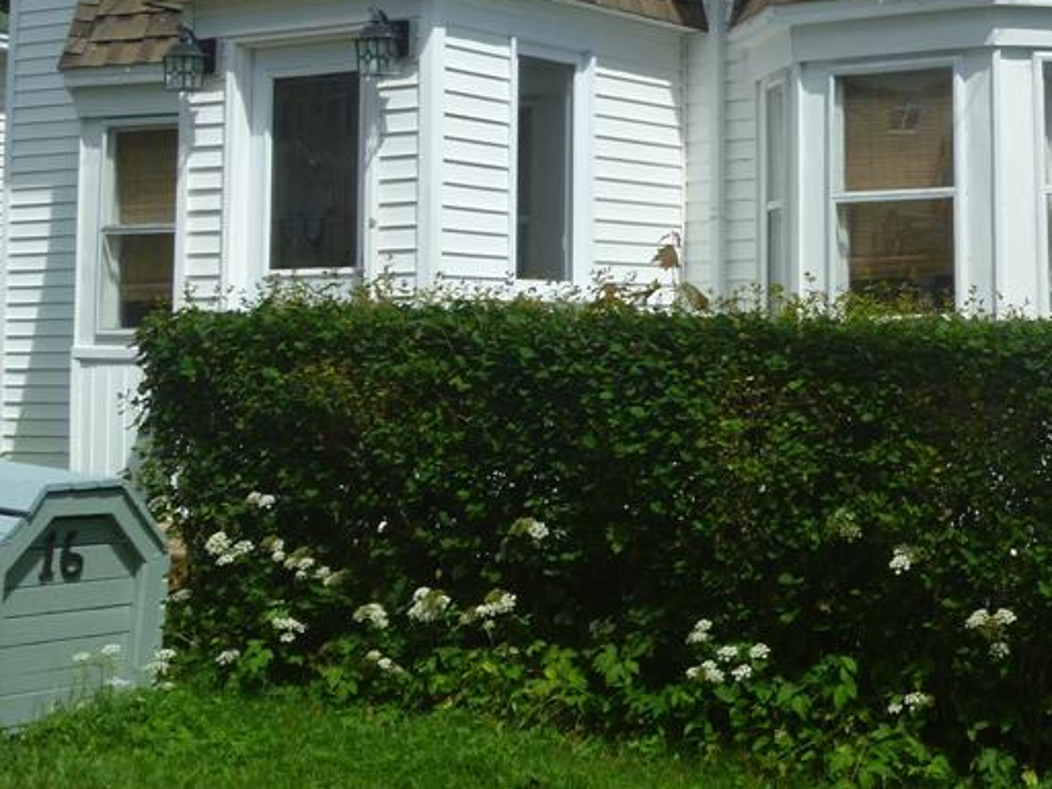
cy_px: 103
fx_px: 2127
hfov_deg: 26.6
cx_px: 1001
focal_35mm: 70
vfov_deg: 20.6
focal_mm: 6.3
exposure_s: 1/400
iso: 80
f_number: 5.6
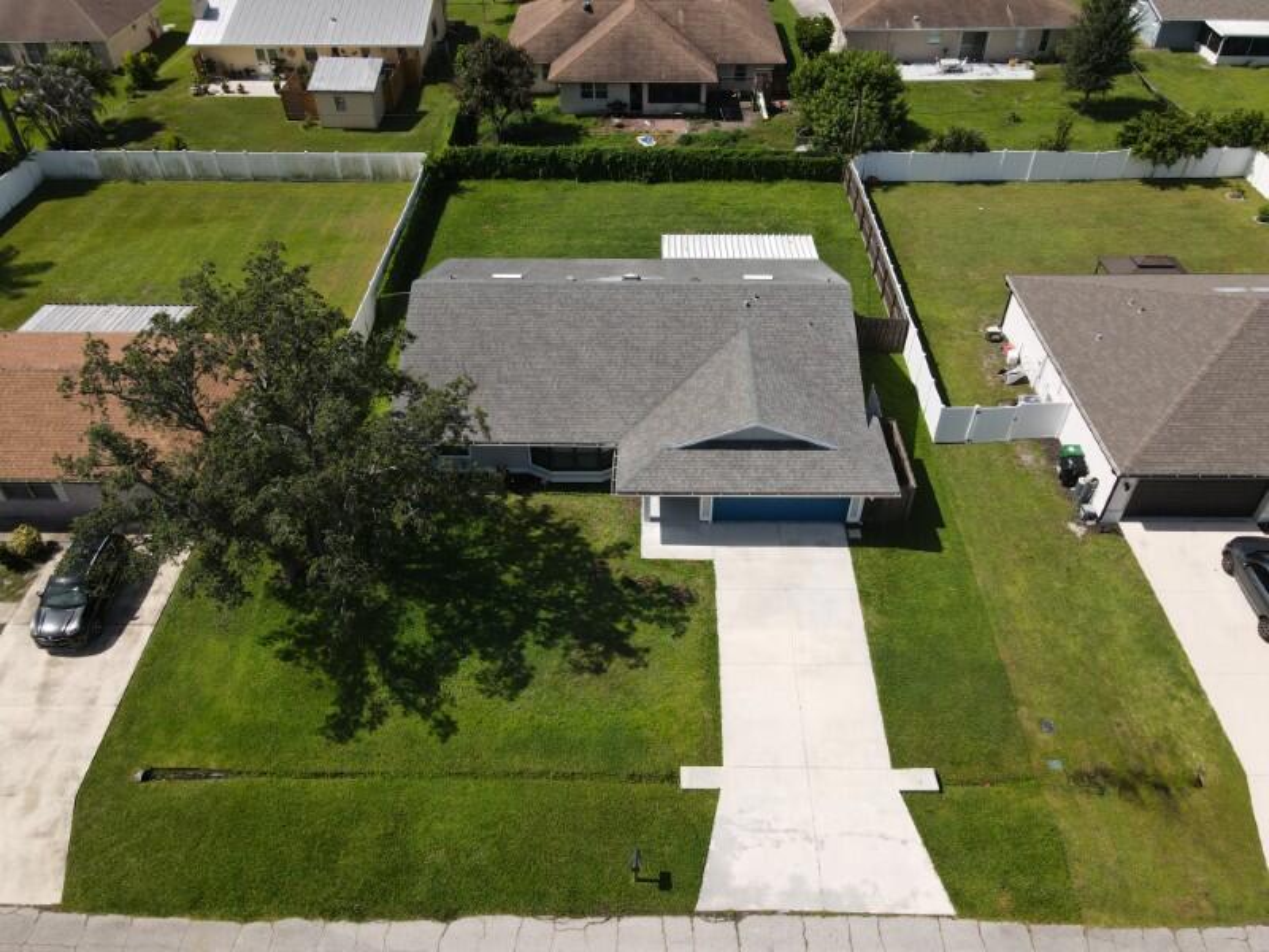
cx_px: 634
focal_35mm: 24
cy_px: 476
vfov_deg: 56.8
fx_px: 880
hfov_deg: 71.6
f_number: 2.8
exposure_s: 1/50
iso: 100
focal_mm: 4.5
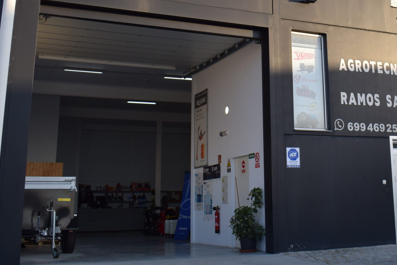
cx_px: 280
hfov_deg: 37.6
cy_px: 23
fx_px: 573
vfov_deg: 25.2
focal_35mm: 52
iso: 250
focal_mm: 18
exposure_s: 1/250
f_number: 8
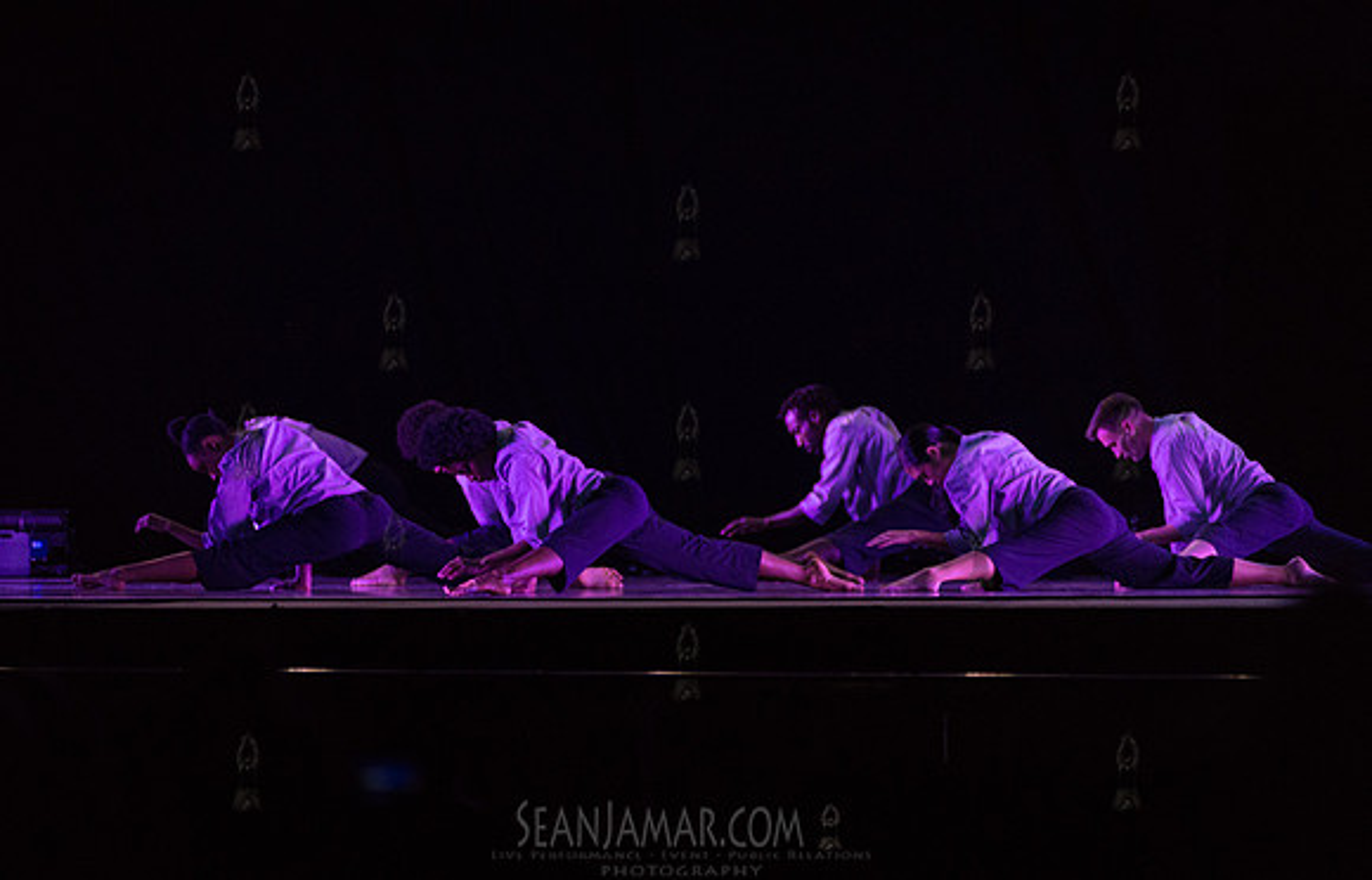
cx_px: 627
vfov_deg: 6.1
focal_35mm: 220
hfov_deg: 9.5
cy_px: 498
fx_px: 8287
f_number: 2.8
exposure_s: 1/1000
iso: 3200
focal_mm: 200
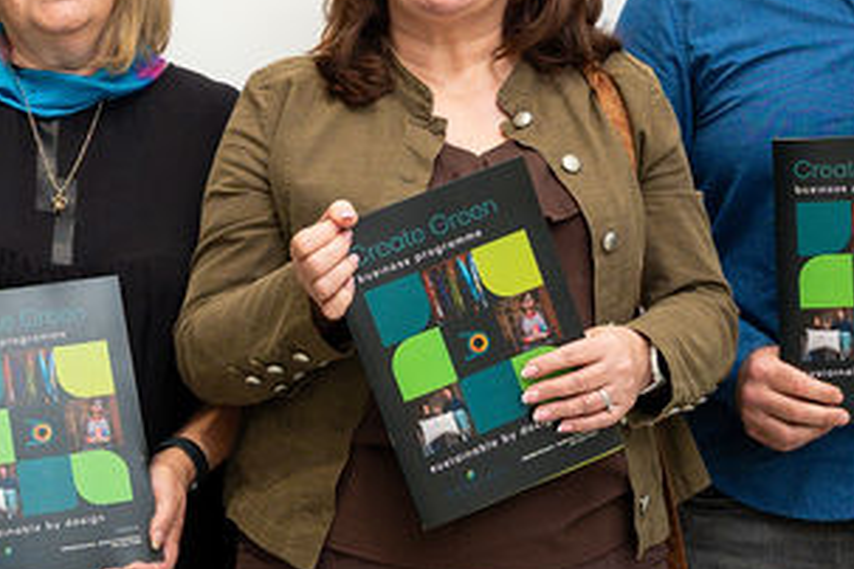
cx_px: 242
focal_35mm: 133
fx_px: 3155
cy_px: 200
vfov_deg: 10.3
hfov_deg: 15.4
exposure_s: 1/250
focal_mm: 31.6
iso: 400
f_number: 4
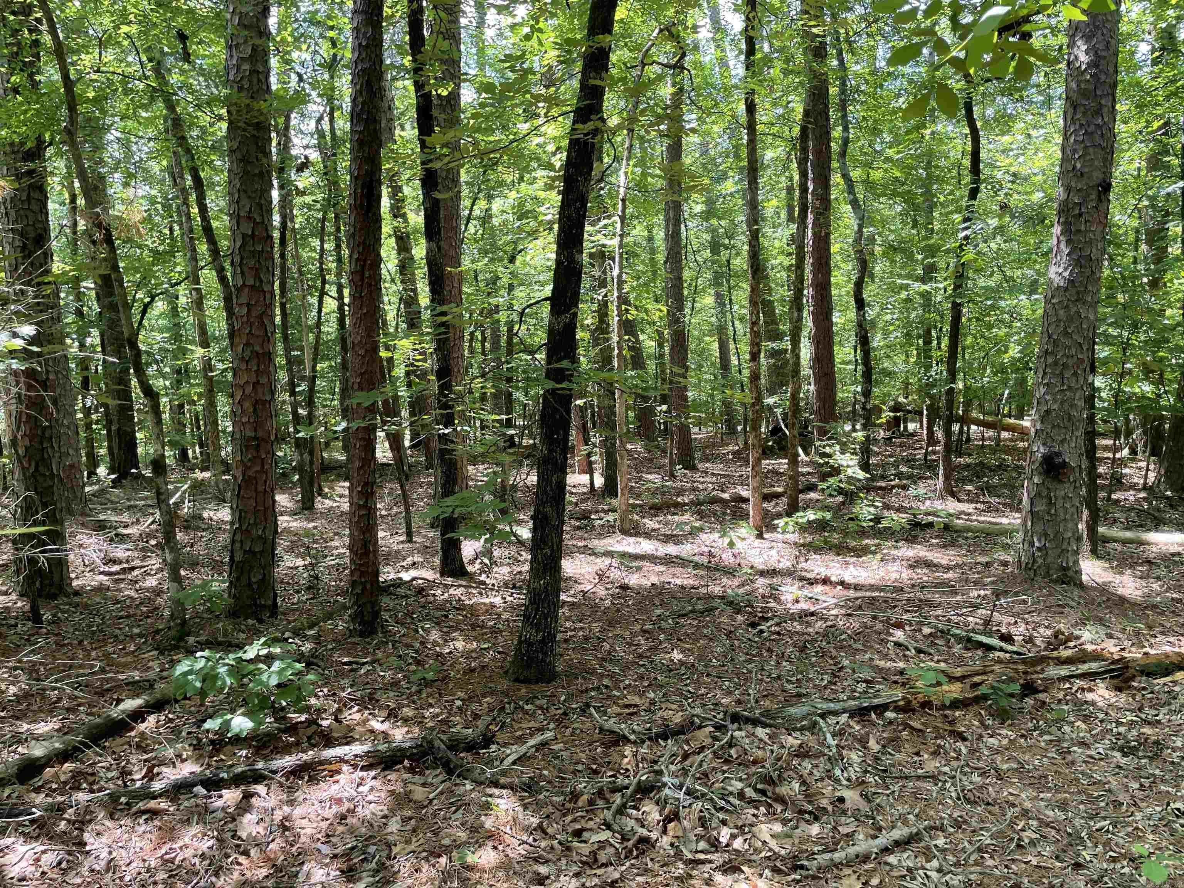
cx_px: 592
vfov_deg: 53.1
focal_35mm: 26
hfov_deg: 67.3
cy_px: 444
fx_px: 889
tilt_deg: -6.1
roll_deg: +3.3
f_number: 1.6
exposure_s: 1/121
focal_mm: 4.2
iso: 40
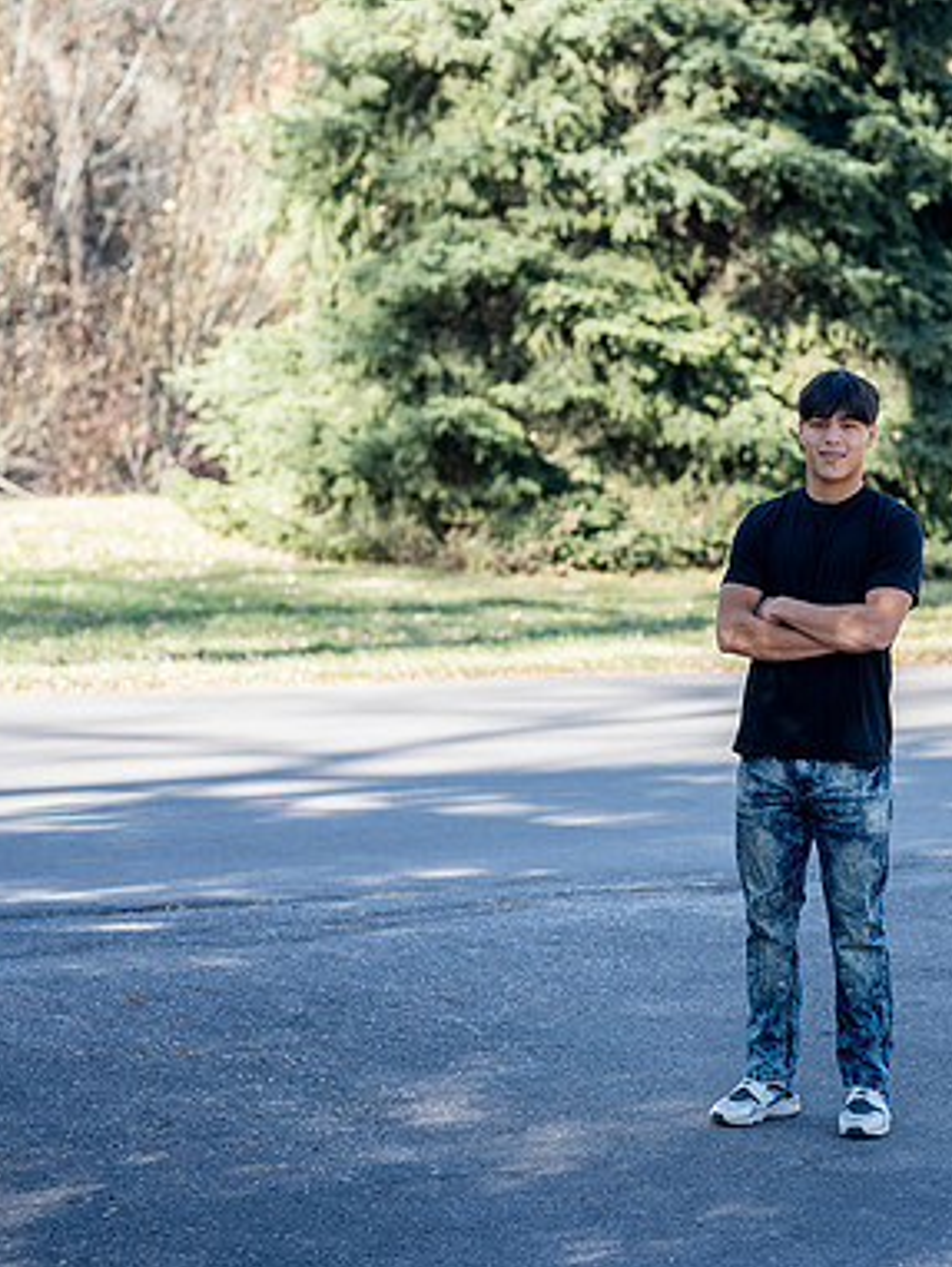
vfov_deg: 15.9
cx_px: 819
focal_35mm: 124
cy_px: 638
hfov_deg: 11.9
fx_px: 4542
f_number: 3.2
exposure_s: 1/200
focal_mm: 85
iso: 31
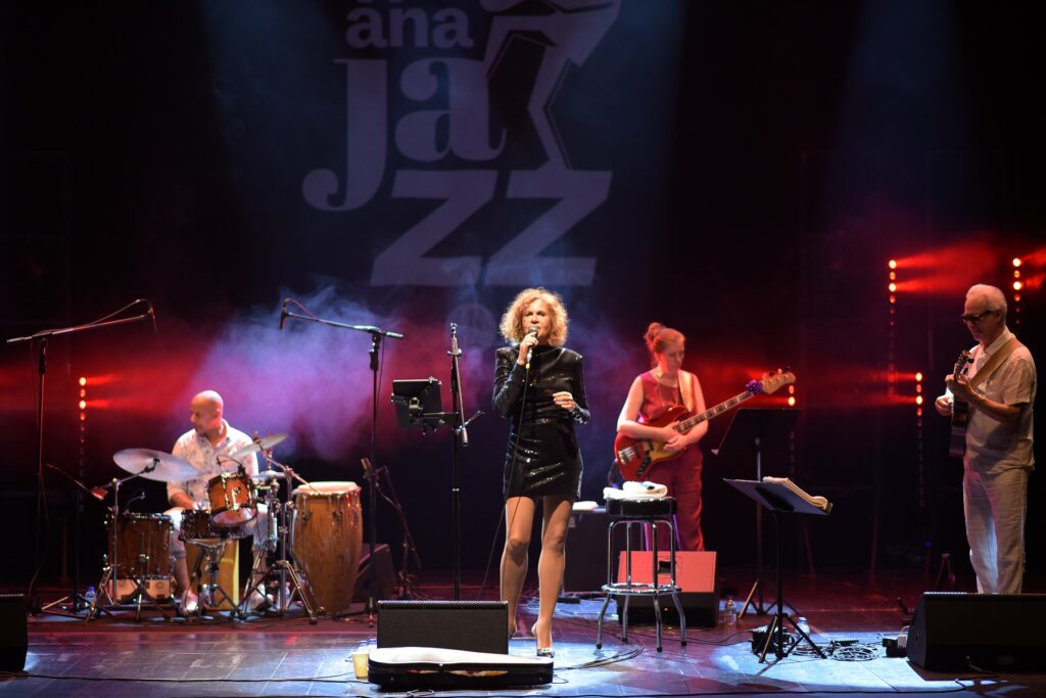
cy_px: 349
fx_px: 2470
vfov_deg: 16.1
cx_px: 523
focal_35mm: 85
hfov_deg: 23.9
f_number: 1.8
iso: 1600
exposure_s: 1/250
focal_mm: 85
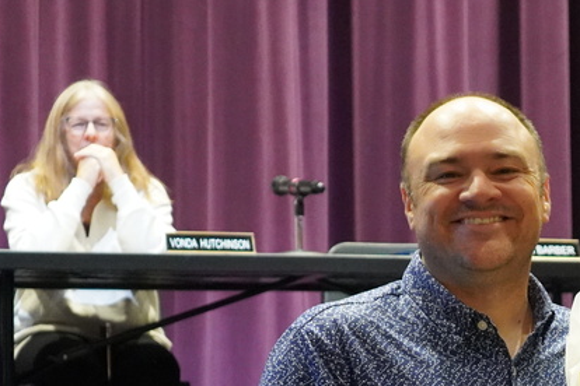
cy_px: 440
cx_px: 618
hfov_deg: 18.9
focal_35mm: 104
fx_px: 1675
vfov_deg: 12.9
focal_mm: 28
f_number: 3.5
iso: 6400
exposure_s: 1/125
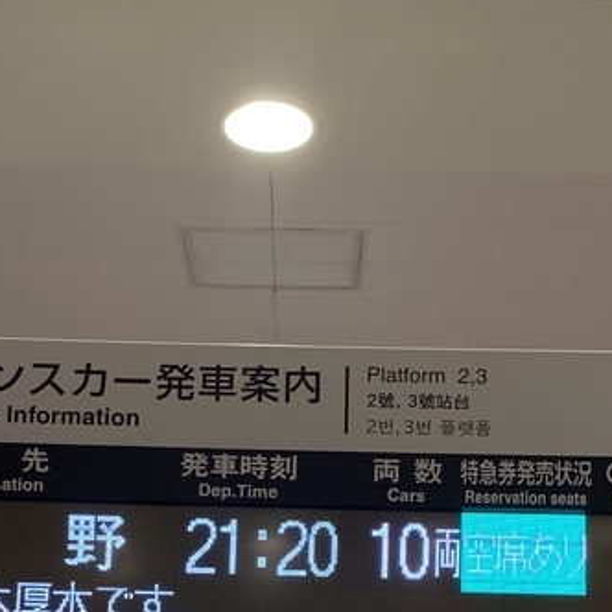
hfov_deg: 20.9
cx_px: 240
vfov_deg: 19.9
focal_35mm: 83
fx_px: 1660
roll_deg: -2.8
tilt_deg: +13.9
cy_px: 677
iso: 64
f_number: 1.8
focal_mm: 4.25
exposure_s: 1/49
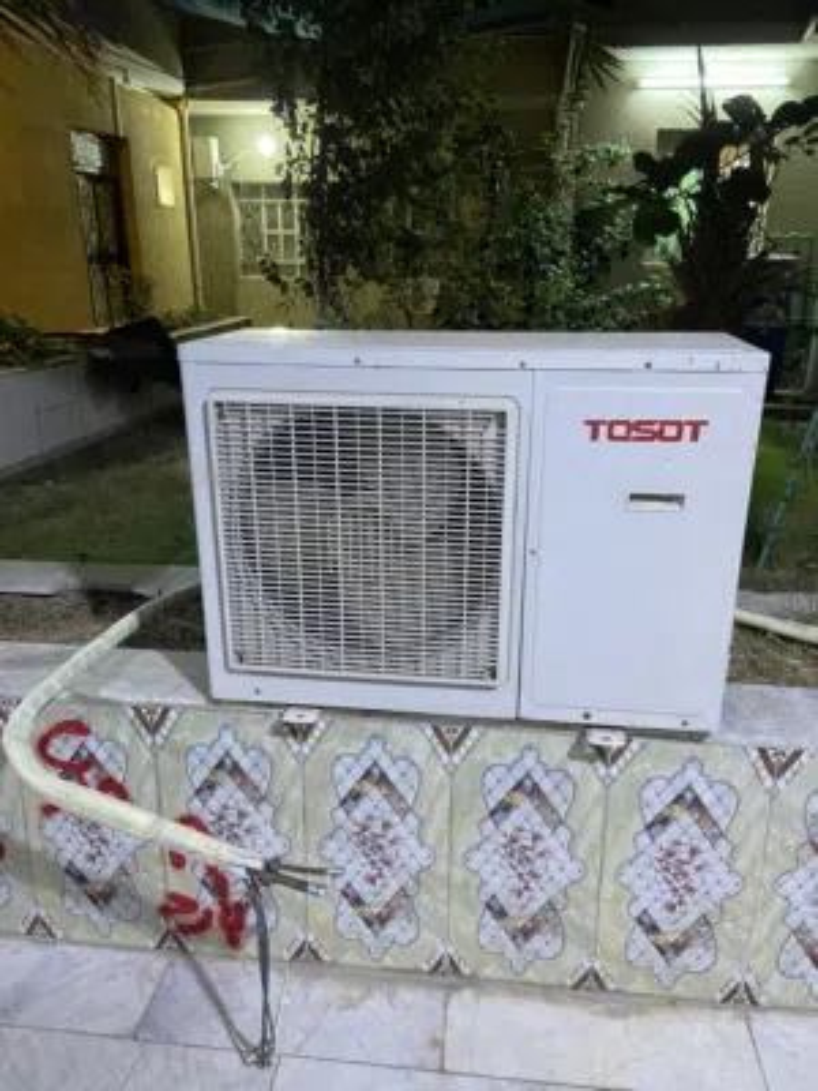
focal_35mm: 26
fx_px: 819
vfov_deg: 67.3
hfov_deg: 53.1
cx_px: 409
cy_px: 546
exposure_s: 1/50
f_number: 1.8
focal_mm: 4.25
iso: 400
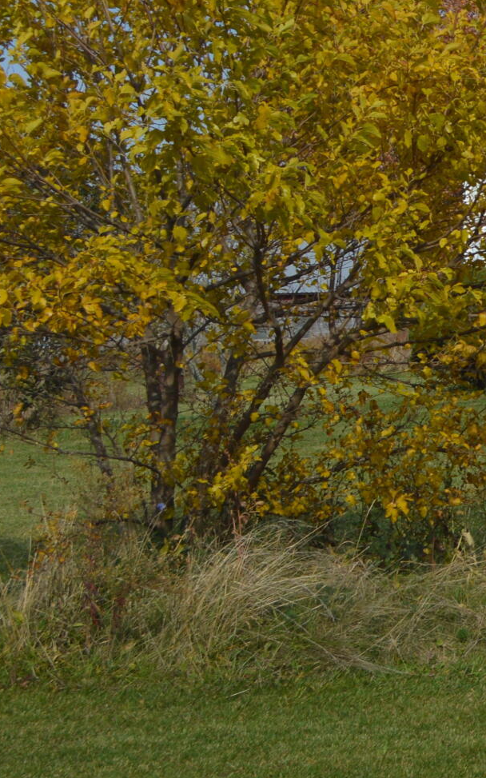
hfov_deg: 10.2
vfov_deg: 18.4
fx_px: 2395
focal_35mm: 113
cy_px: 258
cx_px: 1149
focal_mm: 24
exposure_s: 1/320
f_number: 9
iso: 100
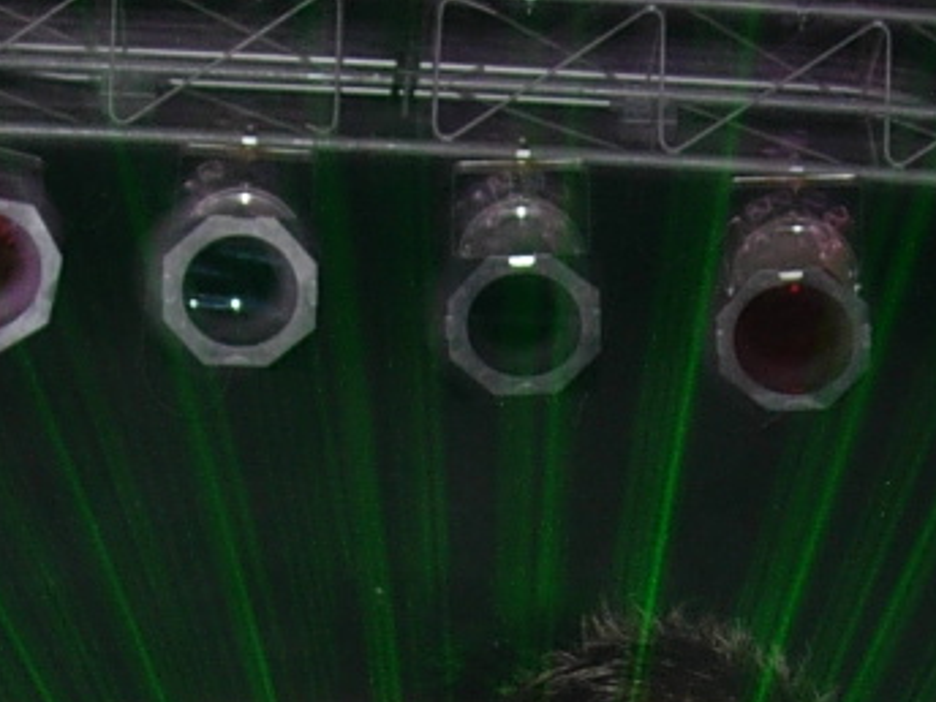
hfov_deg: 17.4
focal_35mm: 113
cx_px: 552
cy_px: 977
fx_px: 3055
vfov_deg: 12.6
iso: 79
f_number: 2.8
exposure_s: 1
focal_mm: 7.8
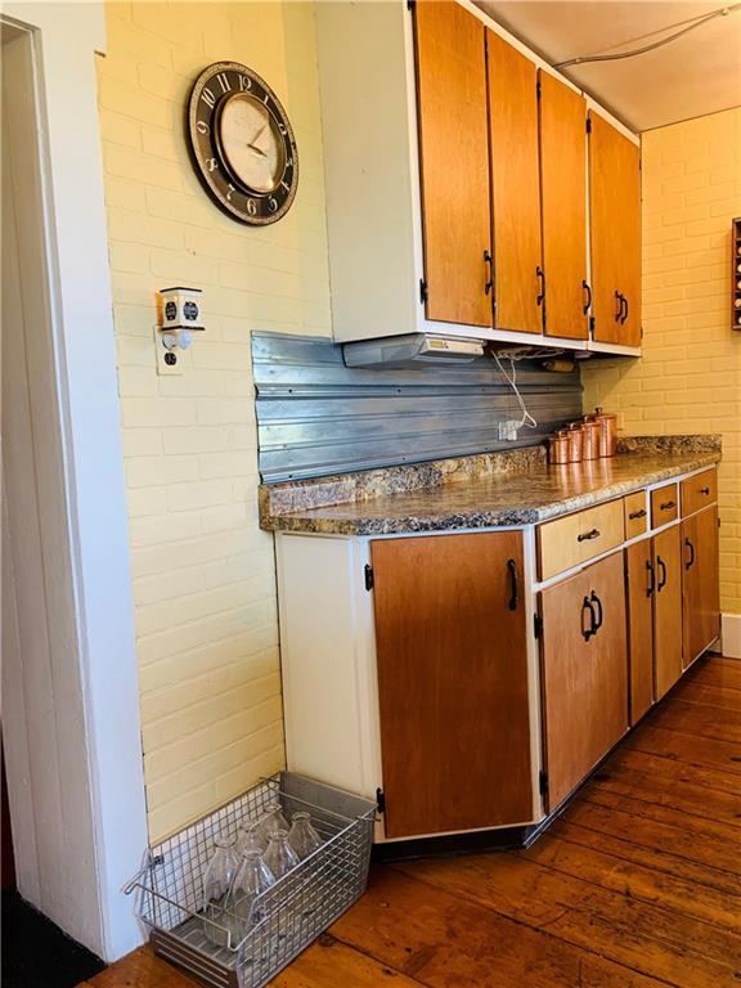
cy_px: 494
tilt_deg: -4.7
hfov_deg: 53.1
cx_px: 370
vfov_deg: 67.3
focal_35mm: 26
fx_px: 742
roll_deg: +2.2
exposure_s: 1/60
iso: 100
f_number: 1.8
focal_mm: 4.25
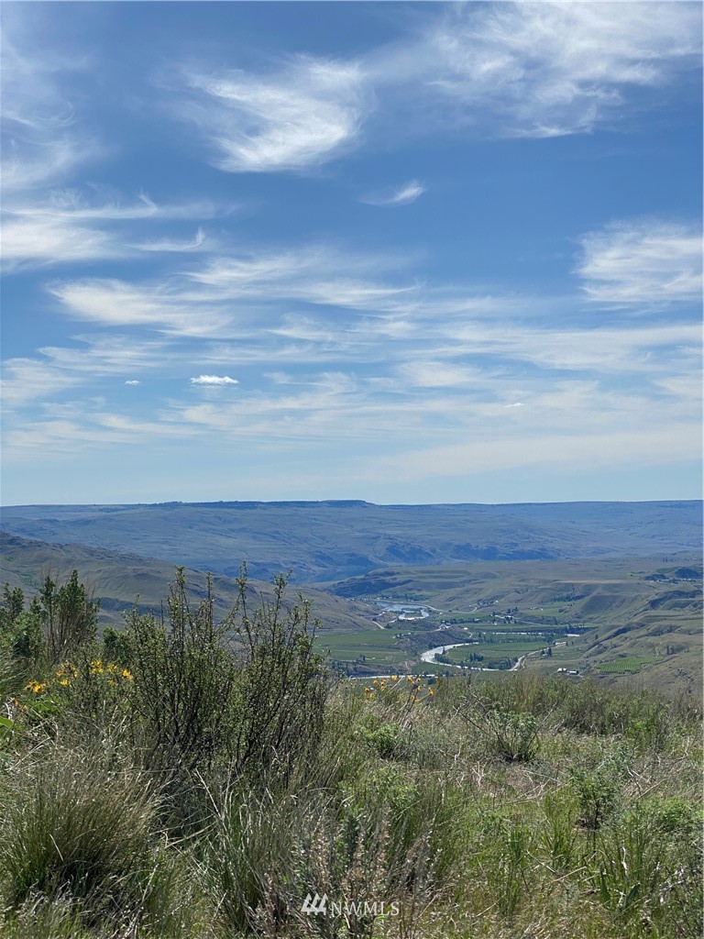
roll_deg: +1.5
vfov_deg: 36.8
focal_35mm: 52
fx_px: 1410
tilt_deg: +2.0
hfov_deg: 28.0
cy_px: 470
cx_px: 352
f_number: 2
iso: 25
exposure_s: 1/4348
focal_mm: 6
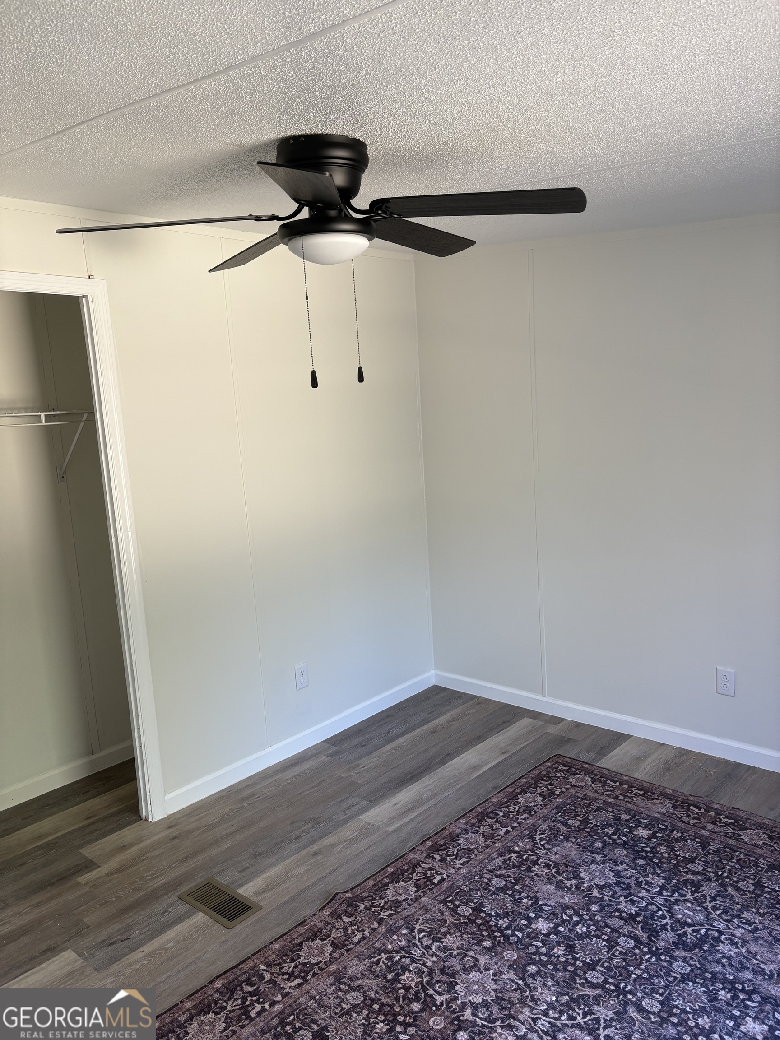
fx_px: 781
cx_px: 390
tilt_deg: -8.4
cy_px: 520
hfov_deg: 53.1
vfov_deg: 67.3
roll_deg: +3.5
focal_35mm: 26
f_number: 1.6
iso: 80
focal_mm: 5.96
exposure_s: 1/122
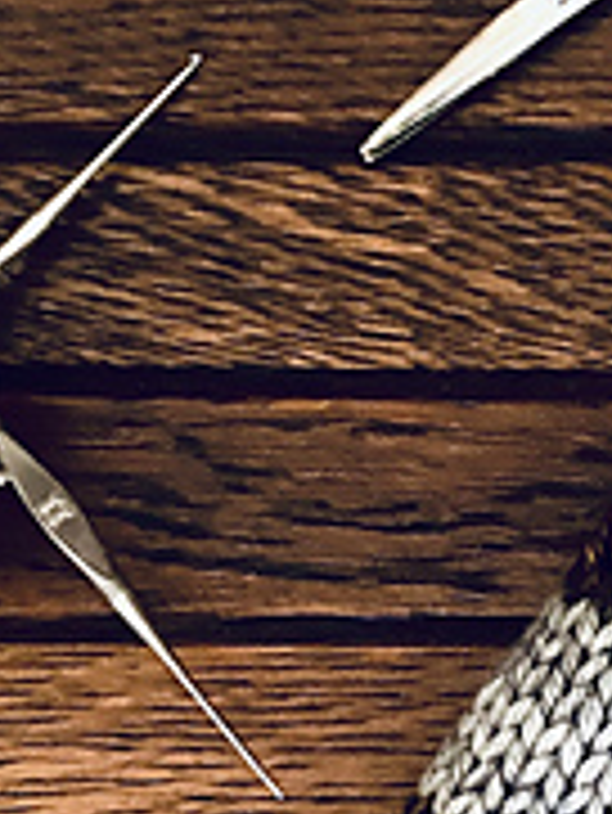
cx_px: 716
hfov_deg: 15.5
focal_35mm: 92
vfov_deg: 21.0
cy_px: 693
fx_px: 2166
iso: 1000
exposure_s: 1/30
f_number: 1.8
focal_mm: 4.25
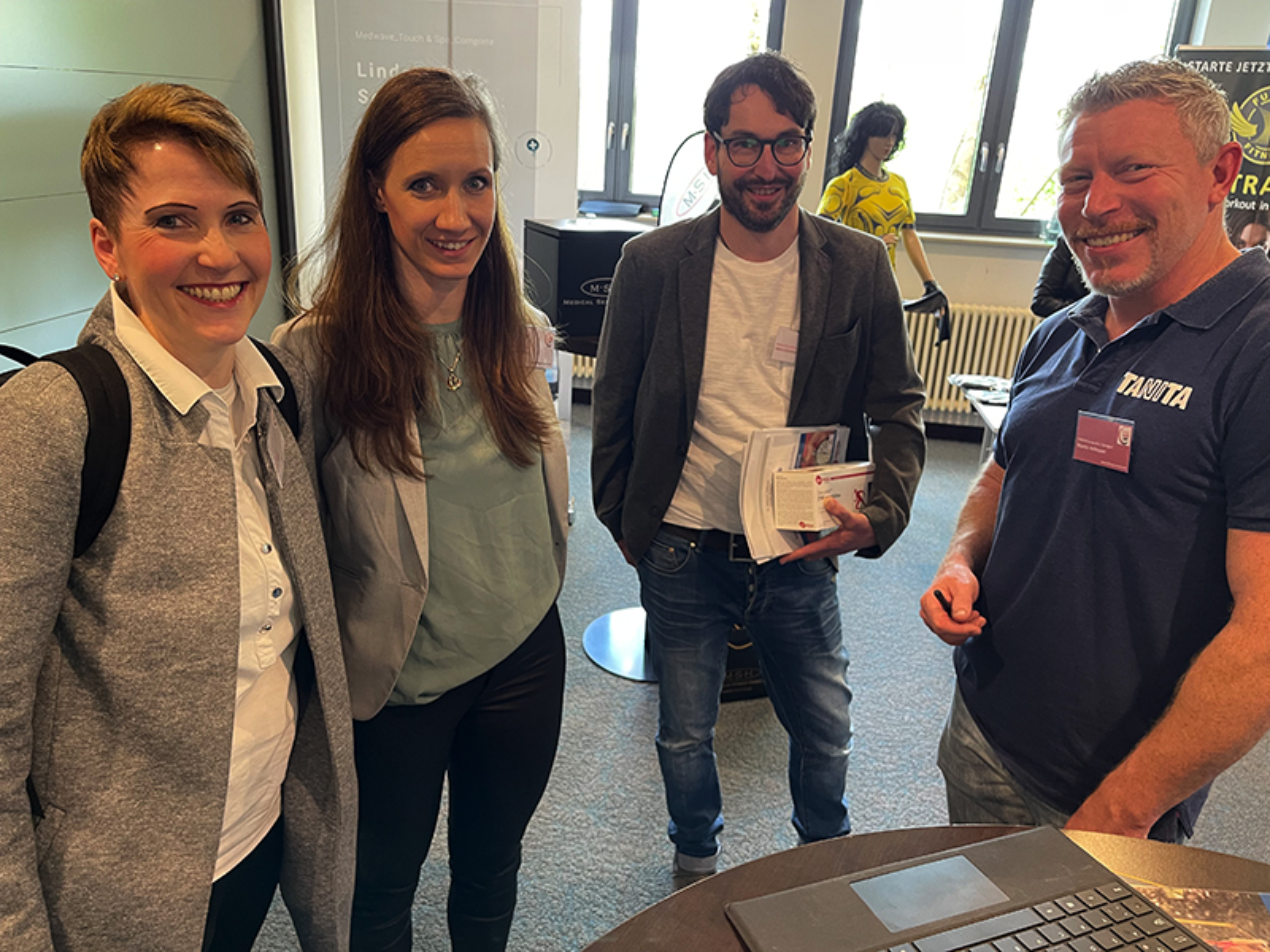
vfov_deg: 53.1
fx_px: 954
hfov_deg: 67.3
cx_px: 635
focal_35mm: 26
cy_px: 476
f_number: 1.6
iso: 200
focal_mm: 5.1
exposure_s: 1/50
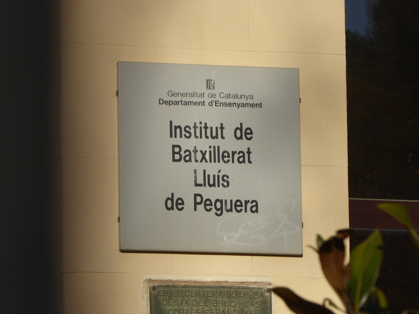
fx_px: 5011
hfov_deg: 4.8
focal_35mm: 414
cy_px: 157
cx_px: 210
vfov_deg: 3.6
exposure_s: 1/640
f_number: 6
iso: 100
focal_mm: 66.8
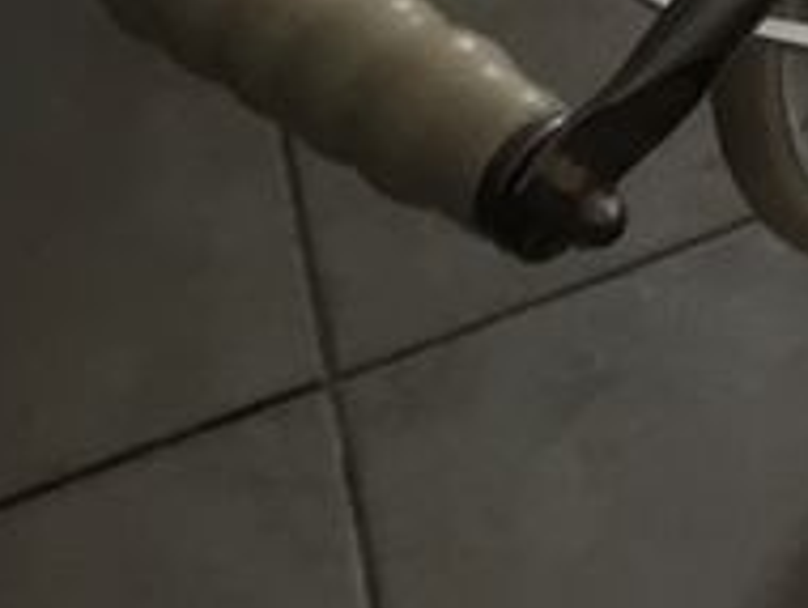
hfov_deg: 11.0
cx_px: 1599
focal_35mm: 163
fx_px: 3810
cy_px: -927
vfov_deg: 8.3
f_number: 2.4
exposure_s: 1/33
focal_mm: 3.3
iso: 64
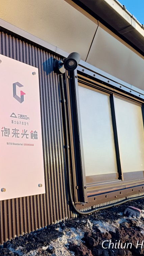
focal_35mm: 35
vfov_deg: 56.6
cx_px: -15
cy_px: 128
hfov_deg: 30.2
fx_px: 238
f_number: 1.65
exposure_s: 1/100
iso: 148
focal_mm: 6.14
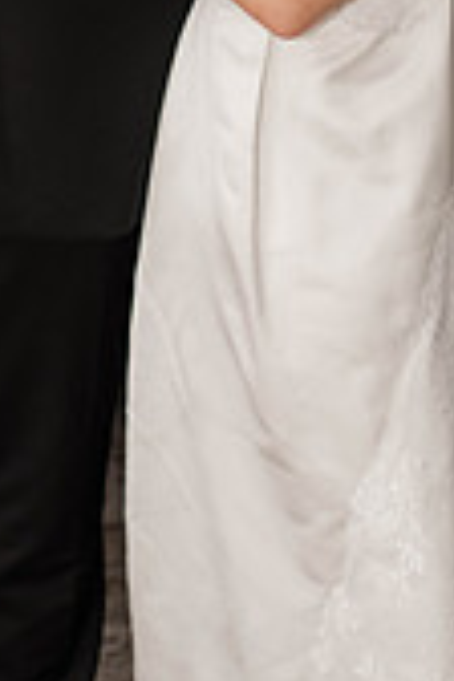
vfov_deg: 14.8
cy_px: -134
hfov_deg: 10.2
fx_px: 2535
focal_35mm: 134
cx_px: 89
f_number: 4
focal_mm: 50
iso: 250
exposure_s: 1/100
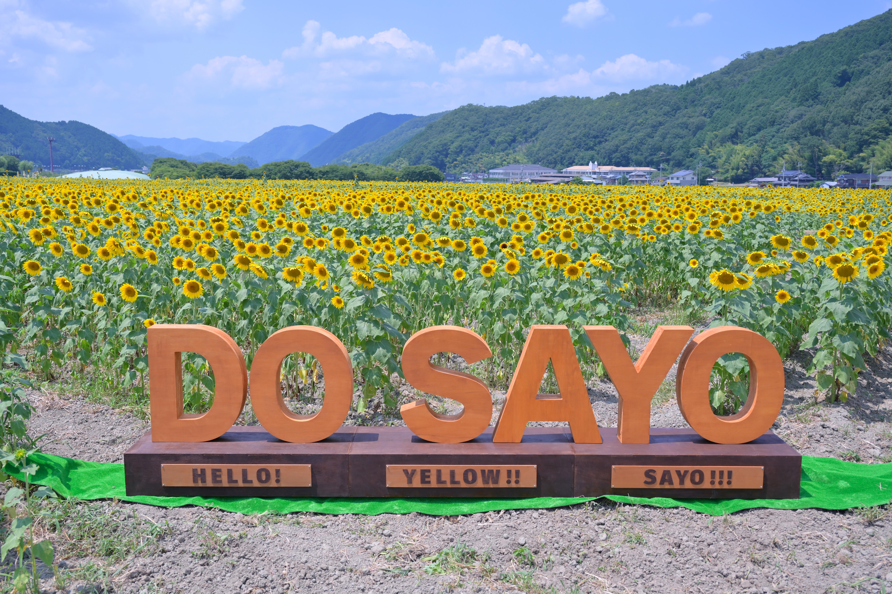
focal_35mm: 34
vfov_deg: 39.4
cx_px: 446
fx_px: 829
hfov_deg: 56.5
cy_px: 297
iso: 100
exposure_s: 1/1000
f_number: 4
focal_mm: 33.5
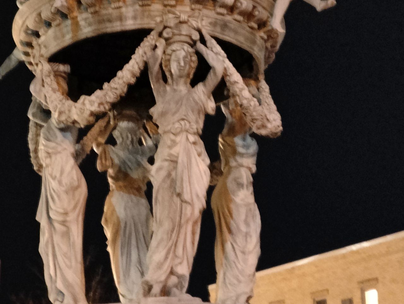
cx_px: 202
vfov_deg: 40.8
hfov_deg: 52.6
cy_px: 152
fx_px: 409
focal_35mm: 35
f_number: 1.8
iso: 6113
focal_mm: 6.06
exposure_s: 1/6.32
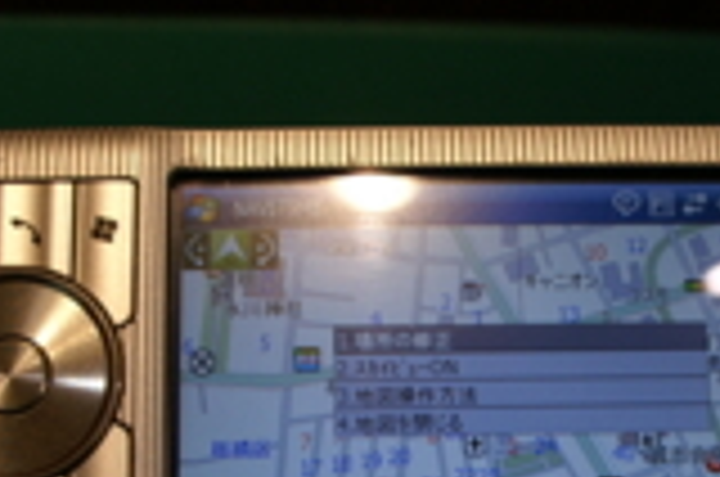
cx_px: 418
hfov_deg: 25.1
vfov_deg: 16.6
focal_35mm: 81
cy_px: 412
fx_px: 1617
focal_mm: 18
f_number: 6.3
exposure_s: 1/40
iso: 100
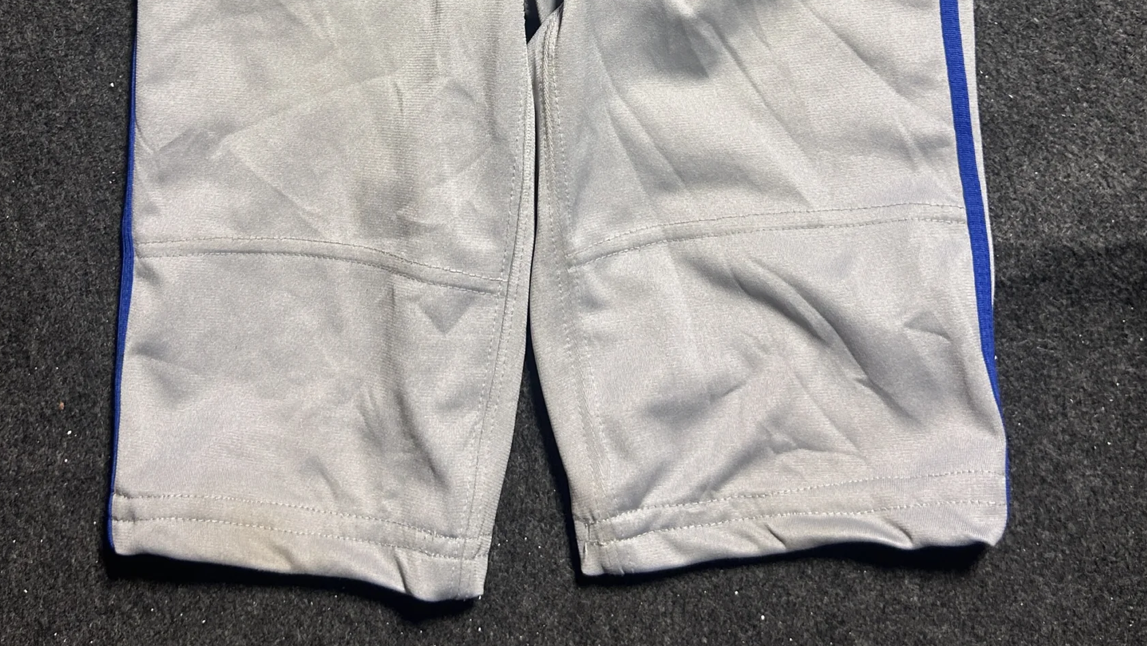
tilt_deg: -60.9
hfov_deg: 47.3
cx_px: 567
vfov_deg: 25.9
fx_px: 1308
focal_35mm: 43
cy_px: -37
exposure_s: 1/50
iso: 160
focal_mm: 5.7
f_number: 1.5
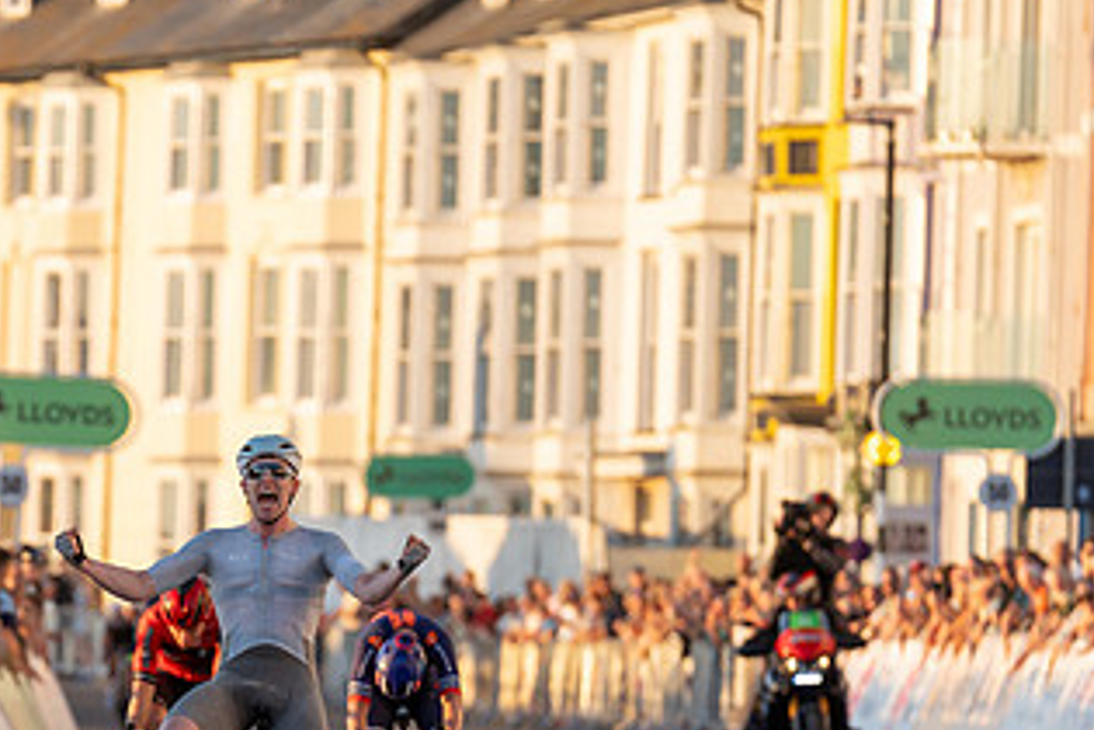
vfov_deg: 3.7
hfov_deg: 5.6
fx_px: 11182
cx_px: 115
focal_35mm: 368
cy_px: 648
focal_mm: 200
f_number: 3.5
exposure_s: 1/1000
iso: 200
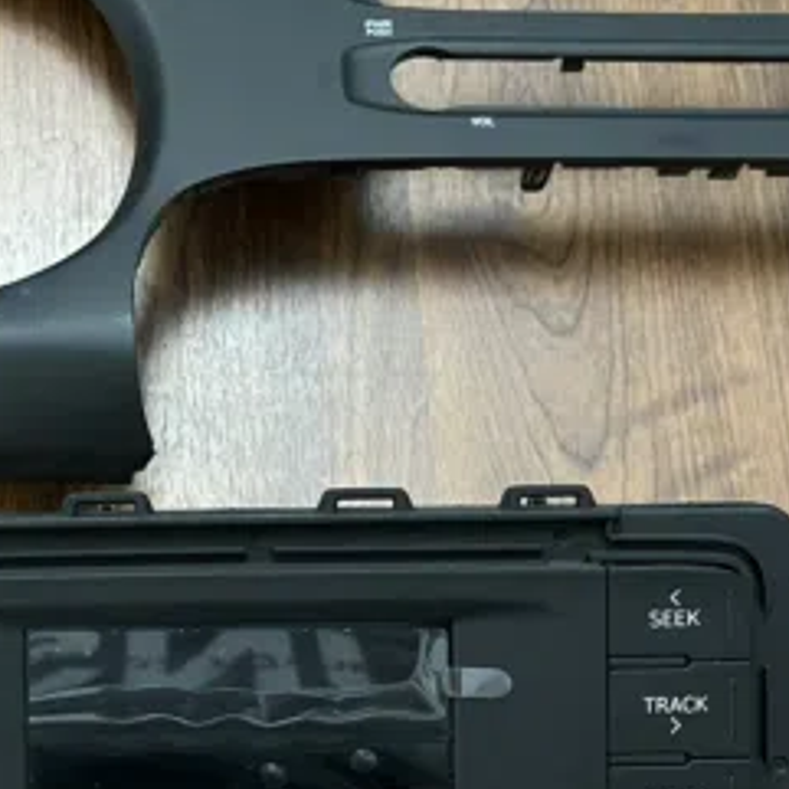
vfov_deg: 28.1
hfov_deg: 27.5
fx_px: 1573
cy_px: 442
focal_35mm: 61
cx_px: 134
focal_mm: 5.1
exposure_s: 1/25
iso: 500
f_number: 1.6
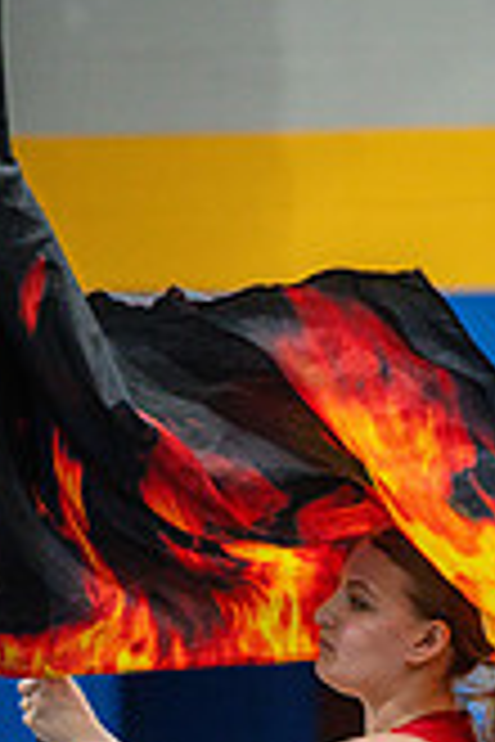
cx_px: 315
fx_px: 11219
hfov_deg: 2.5
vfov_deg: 3.8
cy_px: 962
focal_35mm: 544
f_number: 4
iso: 6400
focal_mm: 200
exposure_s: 1/500
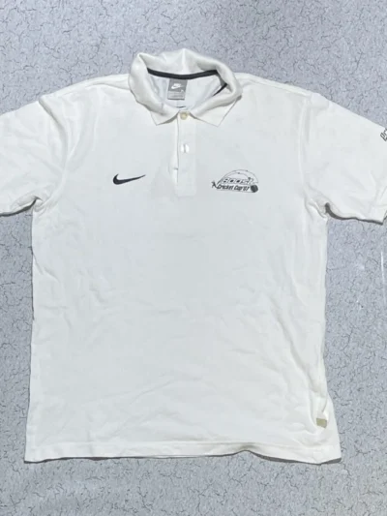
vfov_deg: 67.3
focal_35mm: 26
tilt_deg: -79.7
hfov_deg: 53.1
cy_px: 258
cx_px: 194
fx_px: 387
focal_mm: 4.2
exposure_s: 1/100
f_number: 1.6
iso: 80
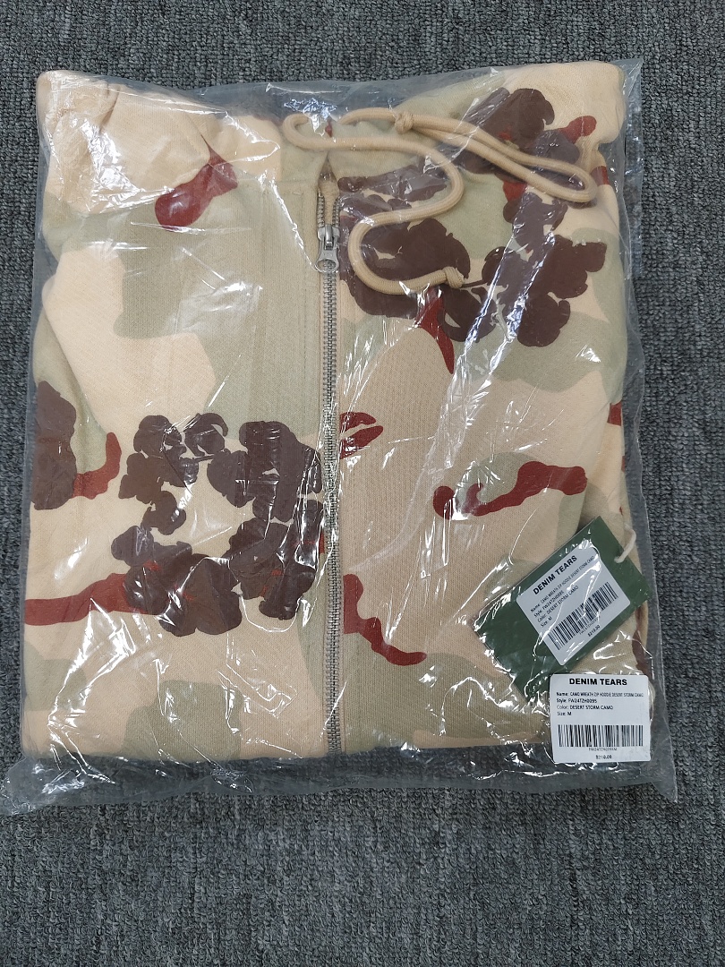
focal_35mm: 24
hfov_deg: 56.8
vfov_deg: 71.6
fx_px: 670
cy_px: 484
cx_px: 362
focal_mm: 5.56
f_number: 1.88
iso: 660
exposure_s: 1/100
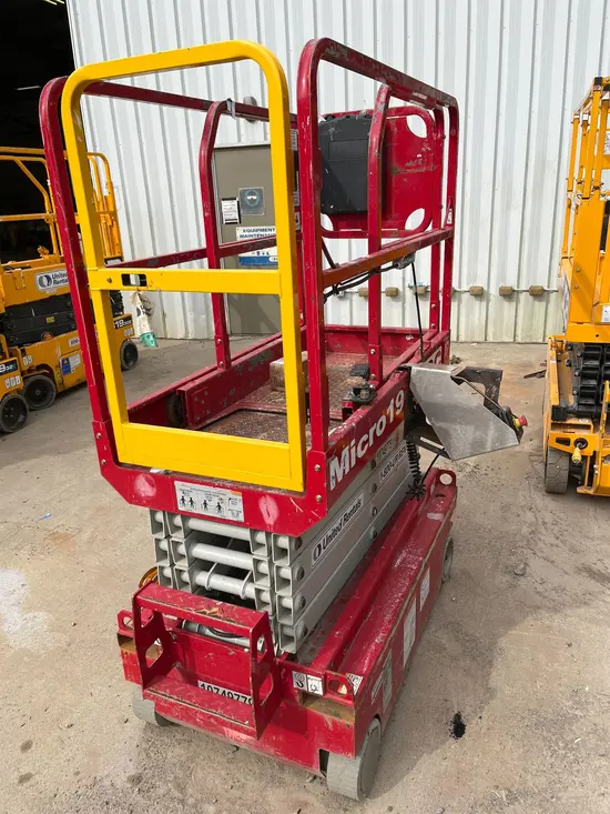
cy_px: 407
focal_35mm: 26
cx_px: 305
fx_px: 611
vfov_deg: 67.3
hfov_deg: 53.1
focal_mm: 5.1
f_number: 1.6
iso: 50
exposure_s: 1/1832
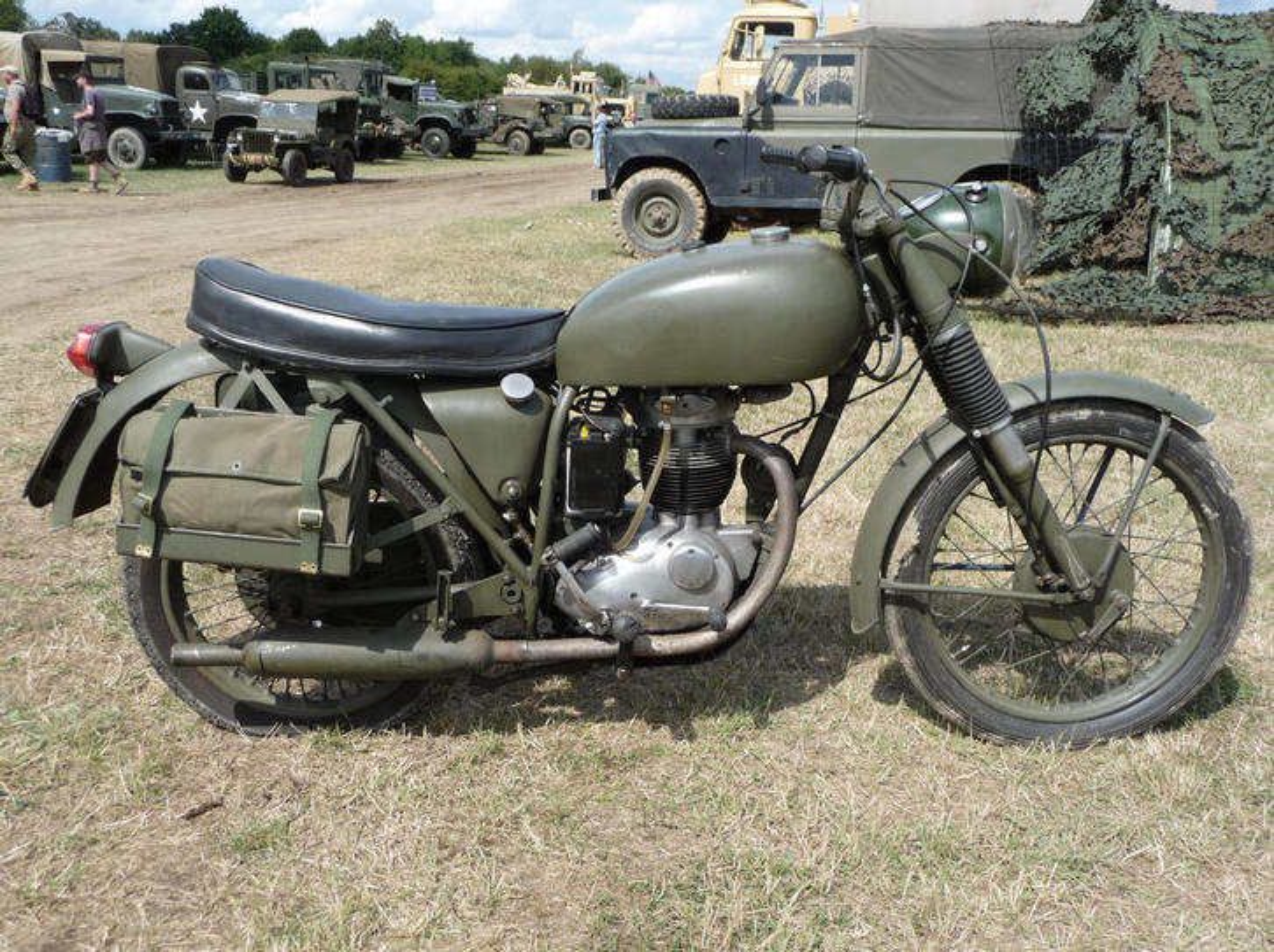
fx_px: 1177
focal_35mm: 32
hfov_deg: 56.9
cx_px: 637
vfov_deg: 44.1
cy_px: 476
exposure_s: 1/800
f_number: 3.5
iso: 100
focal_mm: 5.3
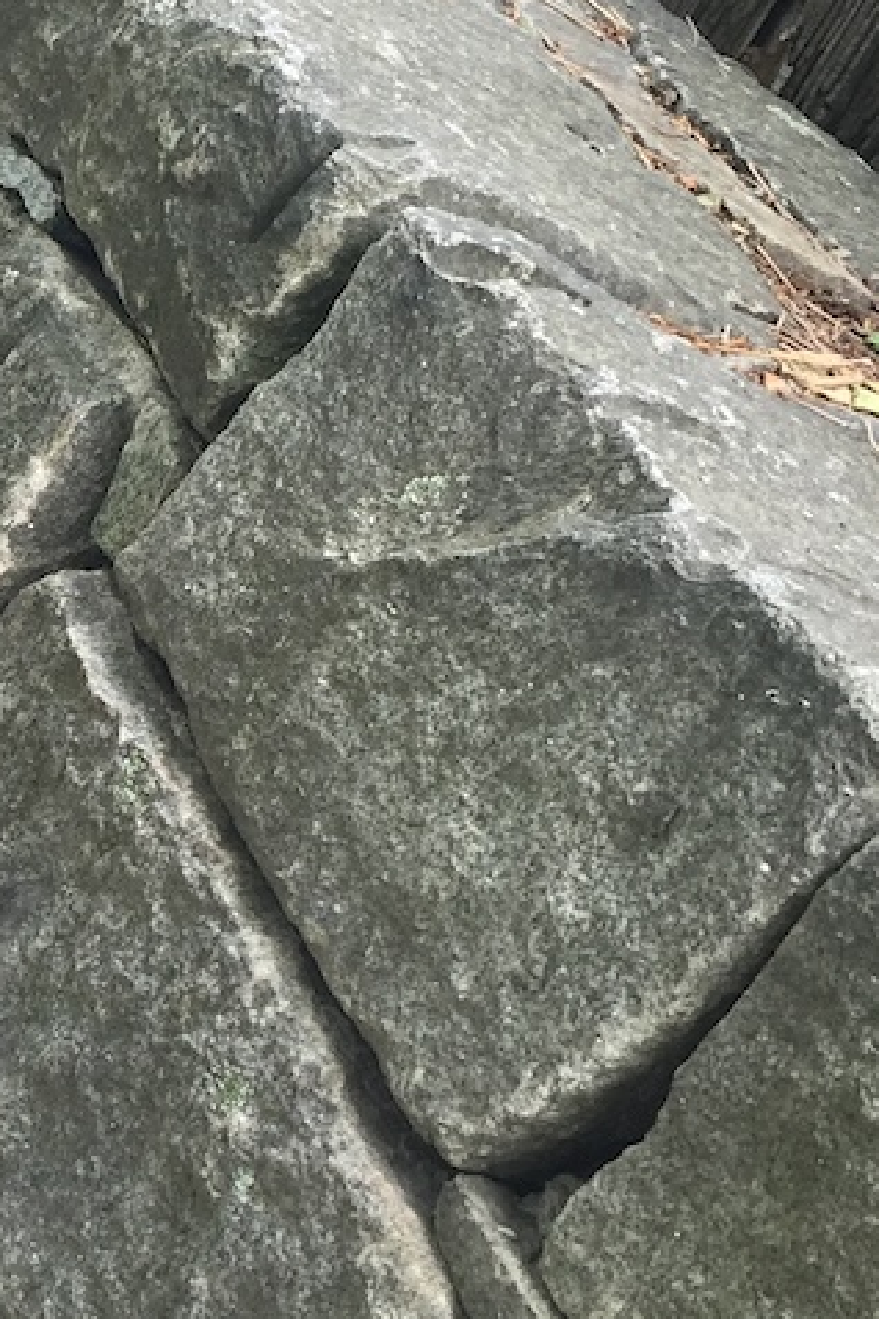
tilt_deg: -27.5
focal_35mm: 81
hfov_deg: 16.2
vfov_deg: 25.0
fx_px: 2966
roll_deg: -29.0
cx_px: -144
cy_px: 780
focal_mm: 4.15
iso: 50
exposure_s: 1/120
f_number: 2.2
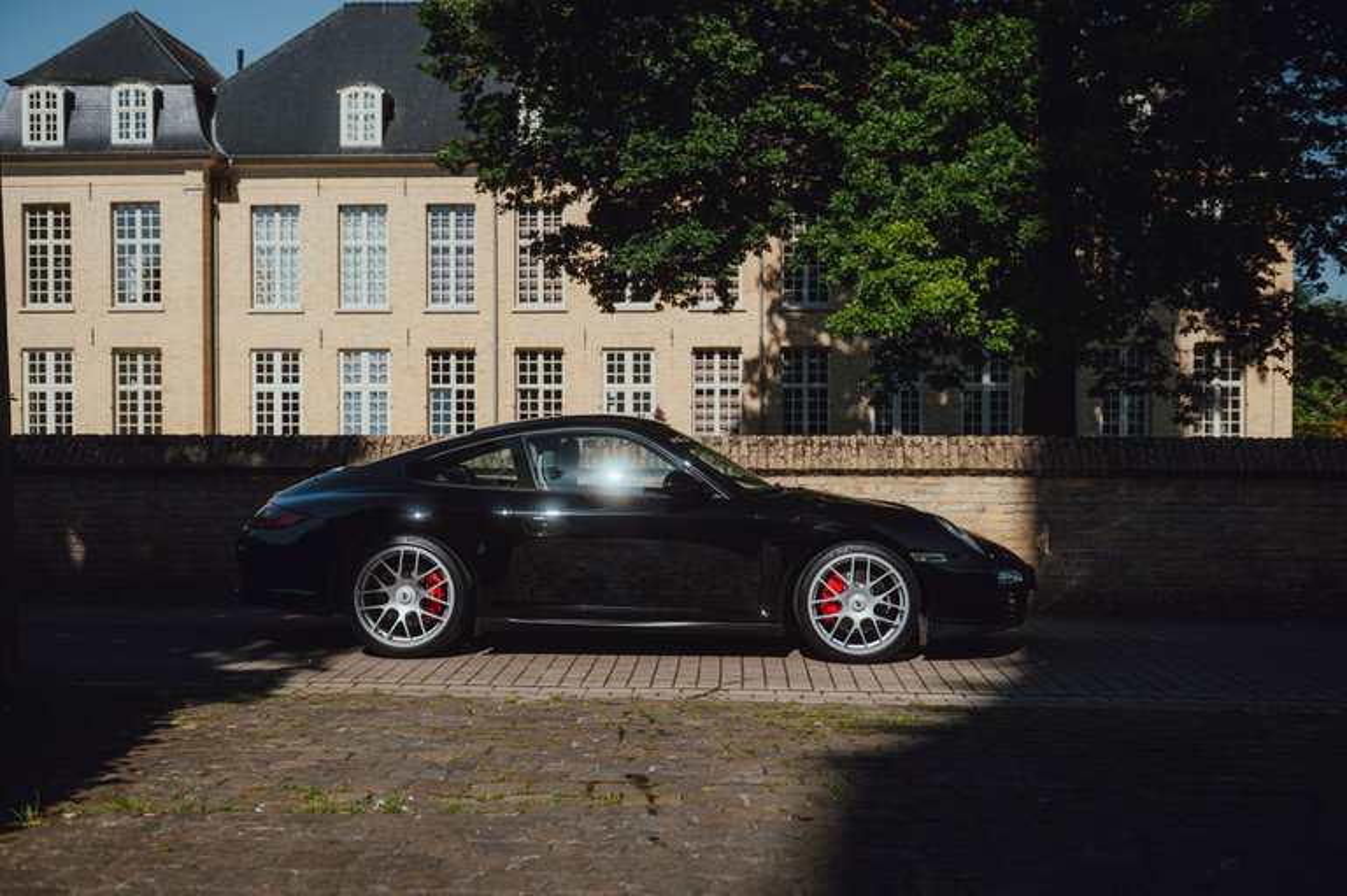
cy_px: 448
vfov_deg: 31.9
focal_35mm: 42
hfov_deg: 46.4
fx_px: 1570
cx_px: 674
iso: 100
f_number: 3.5
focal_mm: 42
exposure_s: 1/800
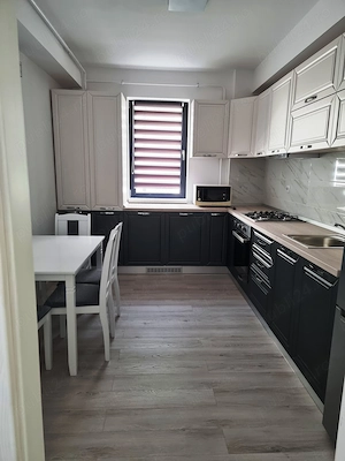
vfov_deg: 71.6
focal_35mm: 24
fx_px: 319
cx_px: 172
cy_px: 230
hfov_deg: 56.8
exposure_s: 1/100
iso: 250
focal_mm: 6.7
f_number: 1.8
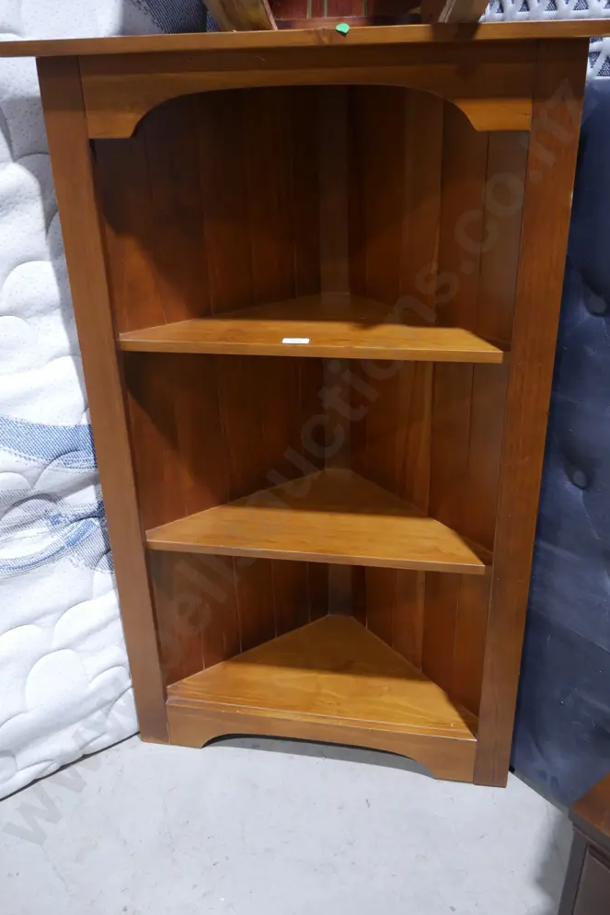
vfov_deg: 61.9
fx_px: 762
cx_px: 299
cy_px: 467
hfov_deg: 43.6
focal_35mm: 30
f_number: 3.5
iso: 500
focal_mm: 14
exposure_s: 1/60
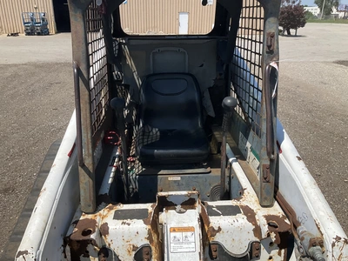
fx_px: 292
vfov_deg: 48.2
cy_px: 130
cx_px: 174
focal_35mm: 29
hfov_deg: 61.7
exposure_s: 1/2427
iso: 25
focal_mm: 3
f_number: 1.8
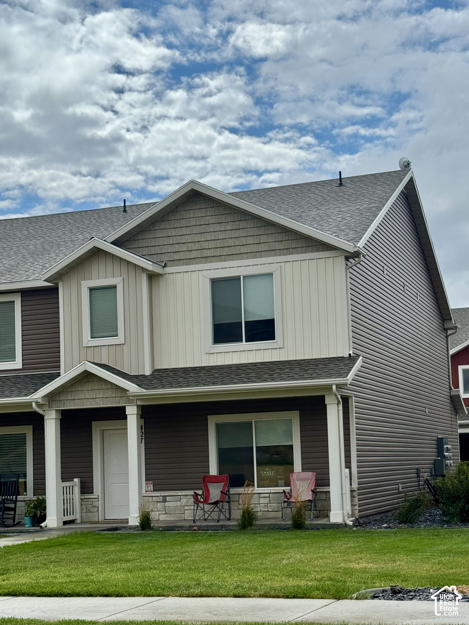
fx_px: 867
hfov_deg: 30.3
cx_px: 234
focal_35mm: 48
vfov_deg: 39.7
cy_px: 312
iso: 64
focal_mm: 6.76
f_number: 1.78
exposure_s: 1/10526
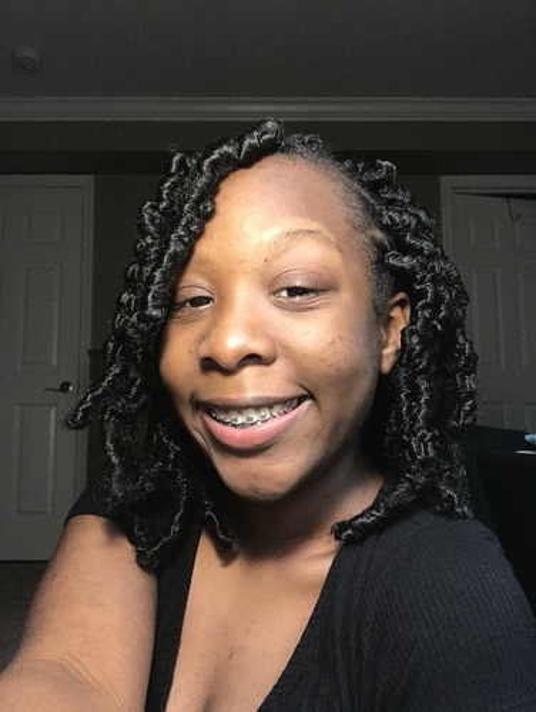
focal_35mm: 32
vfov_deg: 56.8
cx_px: 268
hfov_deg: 44.2
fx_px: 660
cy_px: 356
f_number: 2.2
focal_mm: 2.87
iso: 80
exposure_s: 1/30
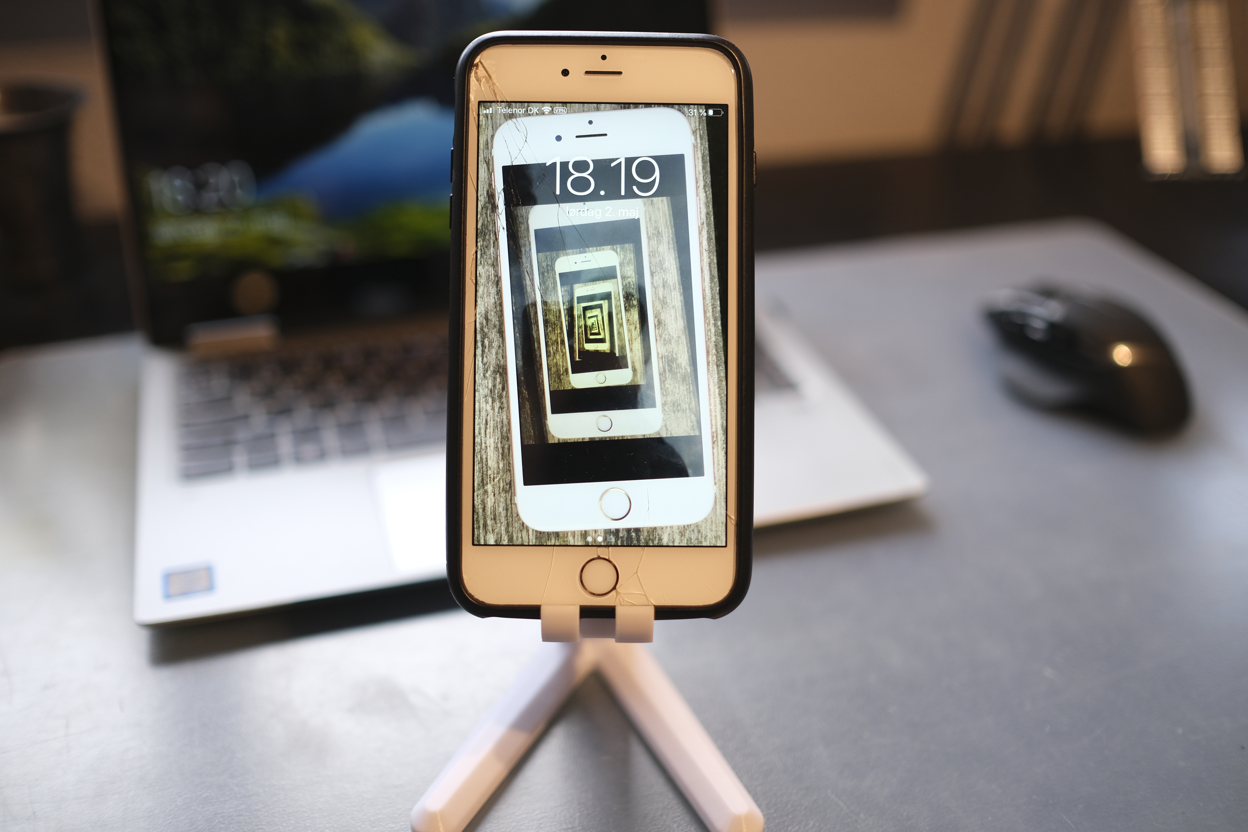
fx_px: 1213
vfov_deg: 37.9
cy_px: 416
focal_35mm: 35
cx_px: 624
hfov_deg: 54.4
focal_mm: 23
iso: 400
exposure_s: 1/450
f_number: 1.4
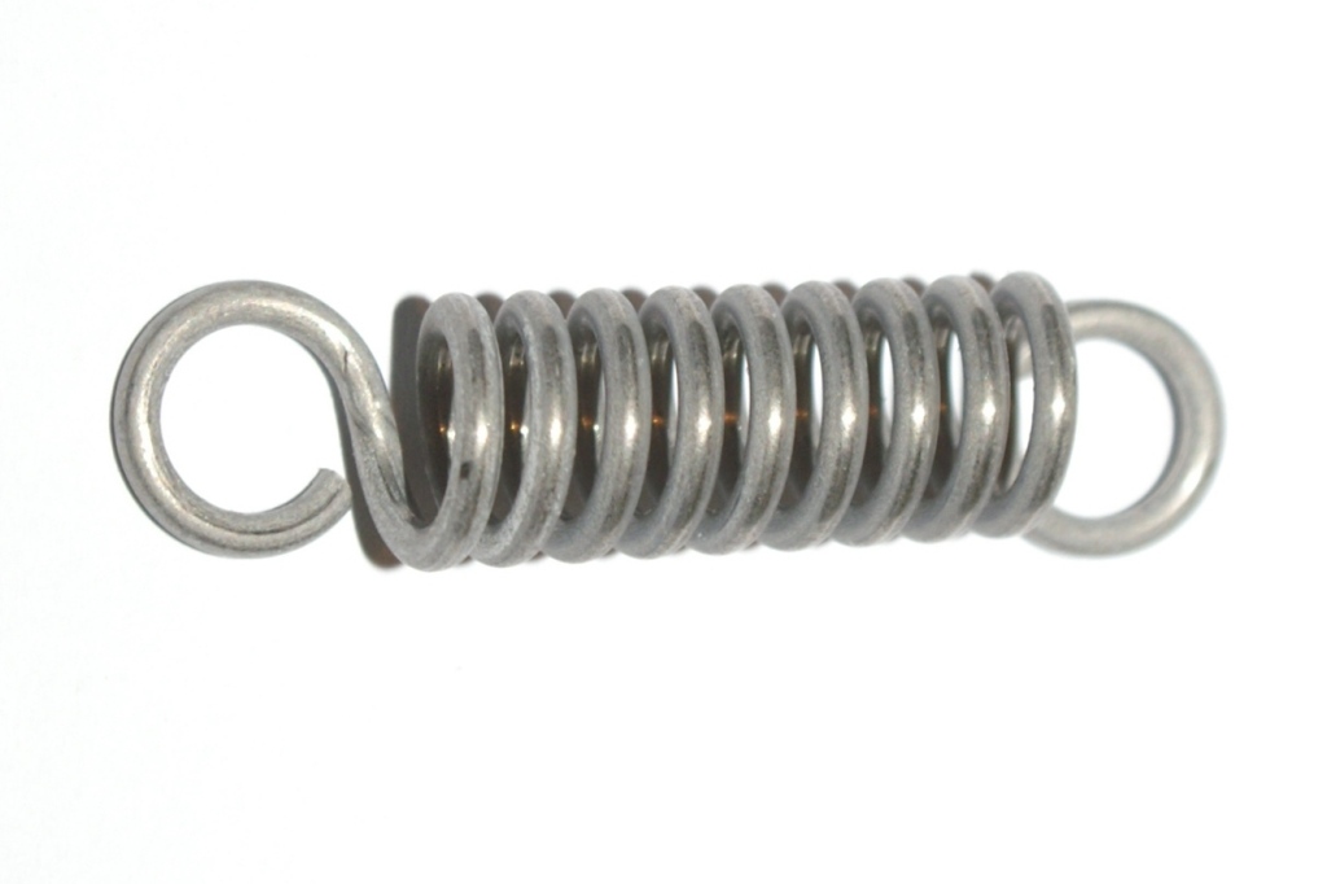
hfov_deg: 27.0
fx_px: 2764
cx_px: 664
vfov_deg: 18.2
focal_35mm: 75
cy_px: 442
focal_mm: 50
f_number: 6.3
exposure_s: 1/100
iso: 400
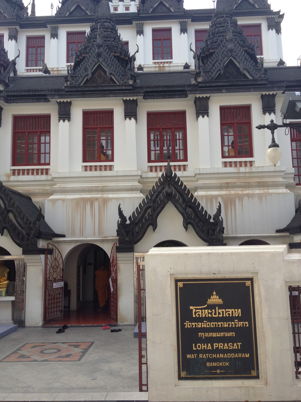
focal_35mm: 35
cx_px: 150
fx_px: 406
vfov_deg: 52.6
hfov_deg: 40.7
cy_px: 201
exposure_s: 1/305
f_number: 2.4
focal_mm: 4.28
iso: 64
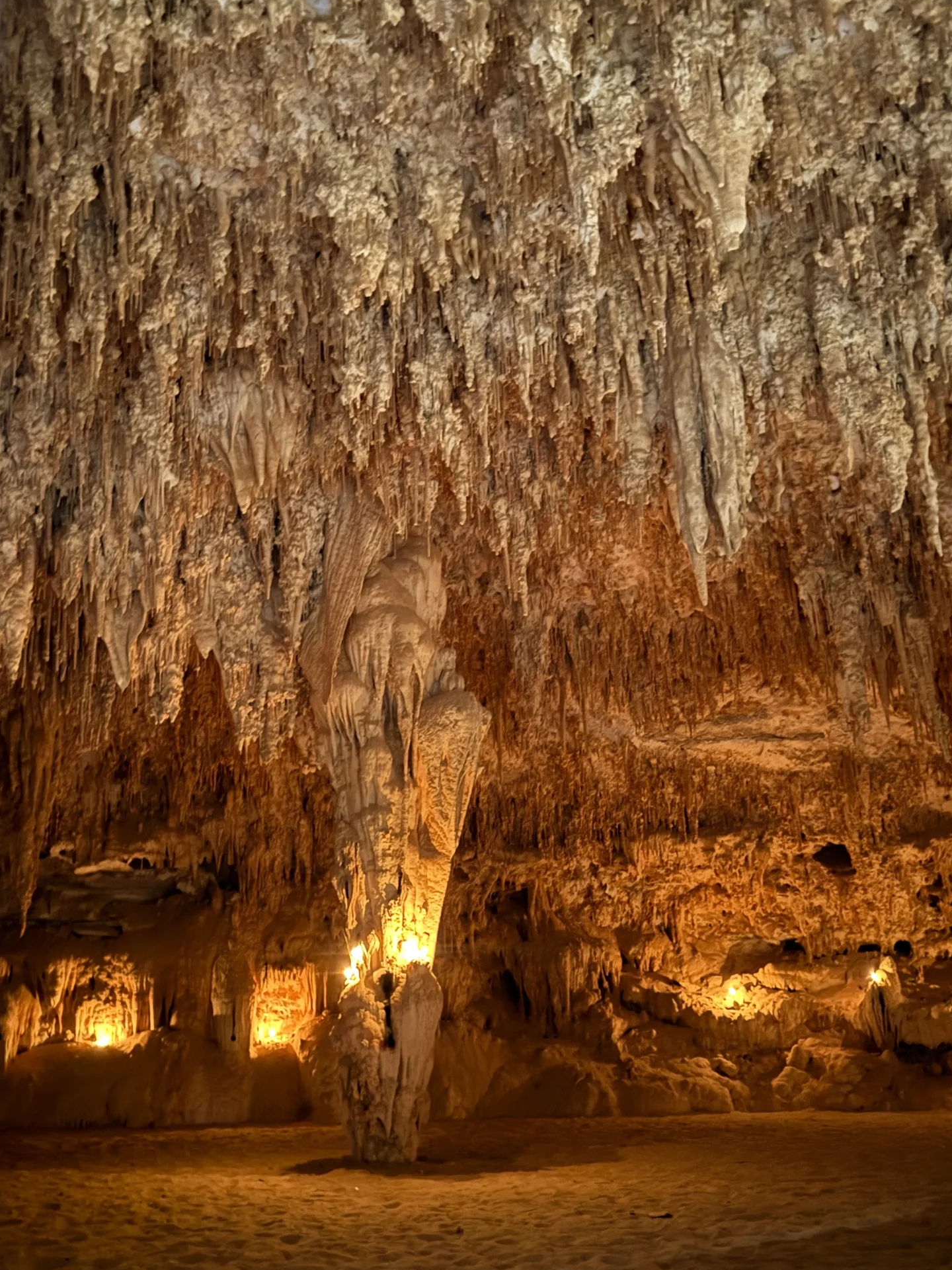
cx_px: 413
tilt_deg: +15.4
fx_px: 1173
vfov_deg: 56.8
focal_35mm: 32
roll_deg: +2.2
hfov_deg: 44.1
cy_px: 660
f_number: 1.78
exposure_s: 1/2
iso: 2500
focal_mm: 6.76
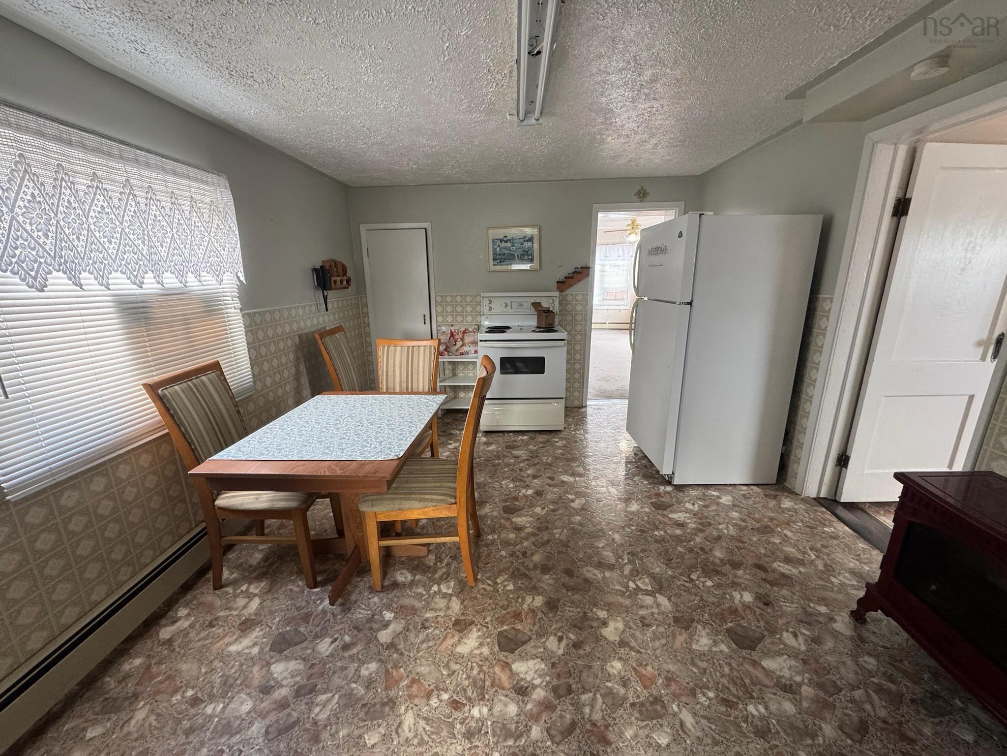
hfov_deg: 102.1
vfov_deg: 85.7
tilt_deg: -14.0
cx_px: 504
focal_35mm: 14
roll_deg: +0.9
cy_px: 378
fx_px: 407
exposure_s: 1/99
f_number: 2.2
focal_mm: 2.22
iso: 250
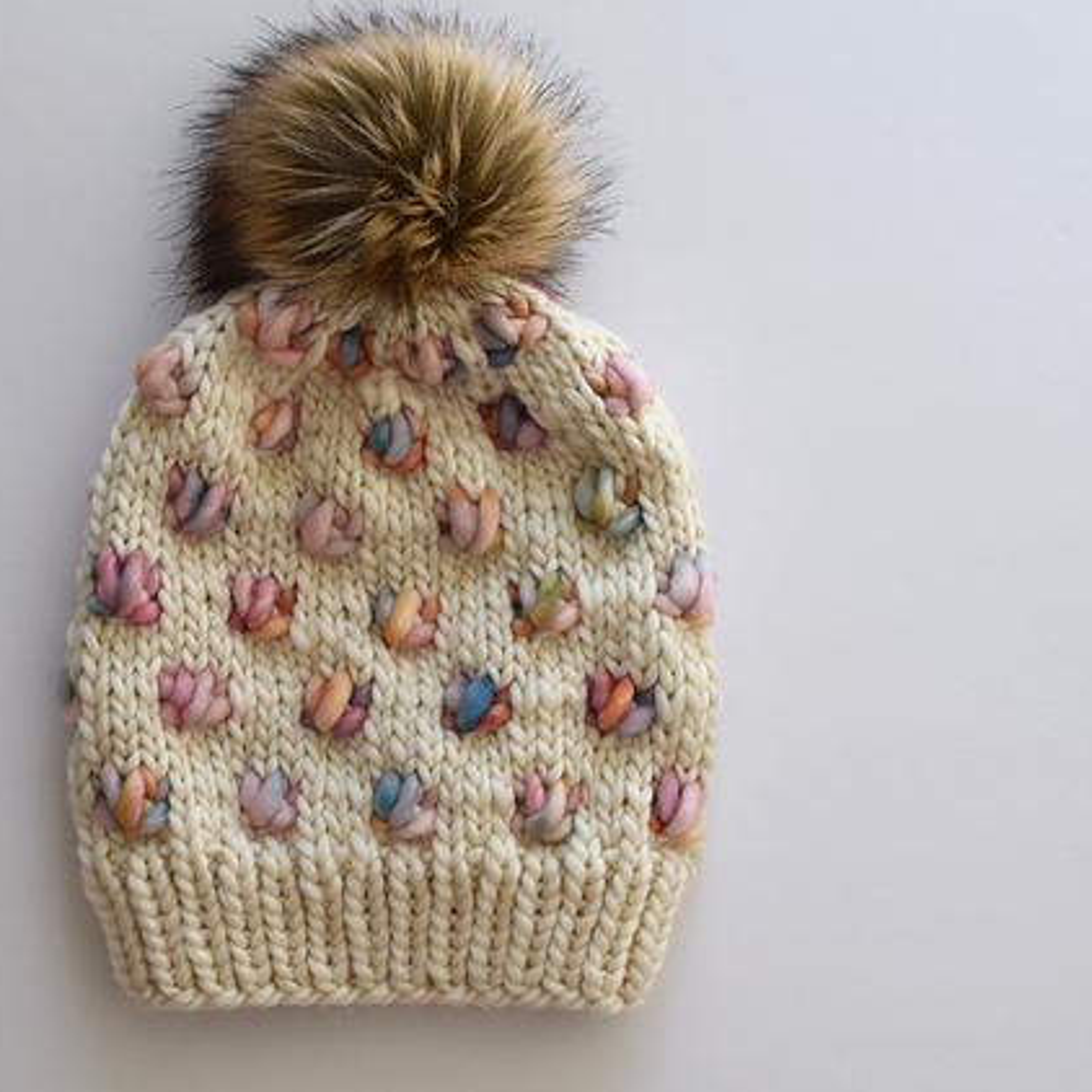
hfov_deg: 25.3
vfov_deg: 25.5
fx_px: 2414
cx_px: 355
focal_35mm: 68
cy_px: 545
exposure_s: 1/200
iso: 400
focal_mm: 35
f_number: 7.1
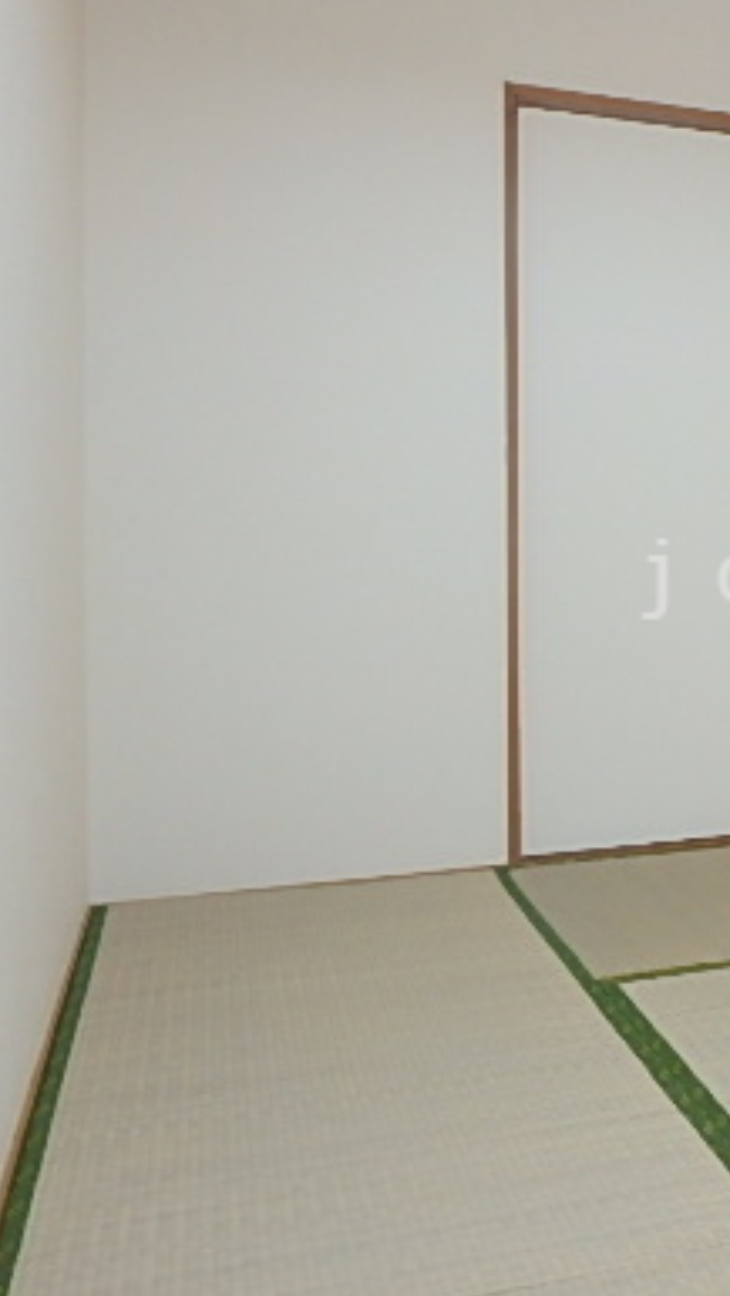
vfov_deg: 52.7
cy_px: 579
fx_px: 1306
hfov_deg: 27.5
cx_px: 871
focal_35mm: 38
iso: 200
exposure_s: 1/30
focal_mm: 3.7
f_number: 3.5
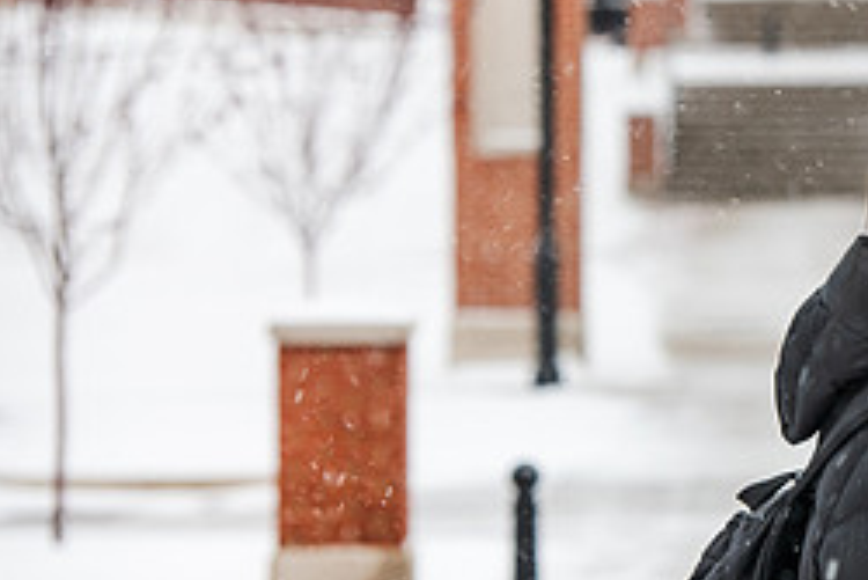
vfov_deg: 4.9
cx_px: 996
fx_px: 6827
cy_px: 234
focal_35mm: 283
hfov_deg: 7.2
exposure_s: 1/200
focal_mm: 122
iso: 320
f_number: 4.5
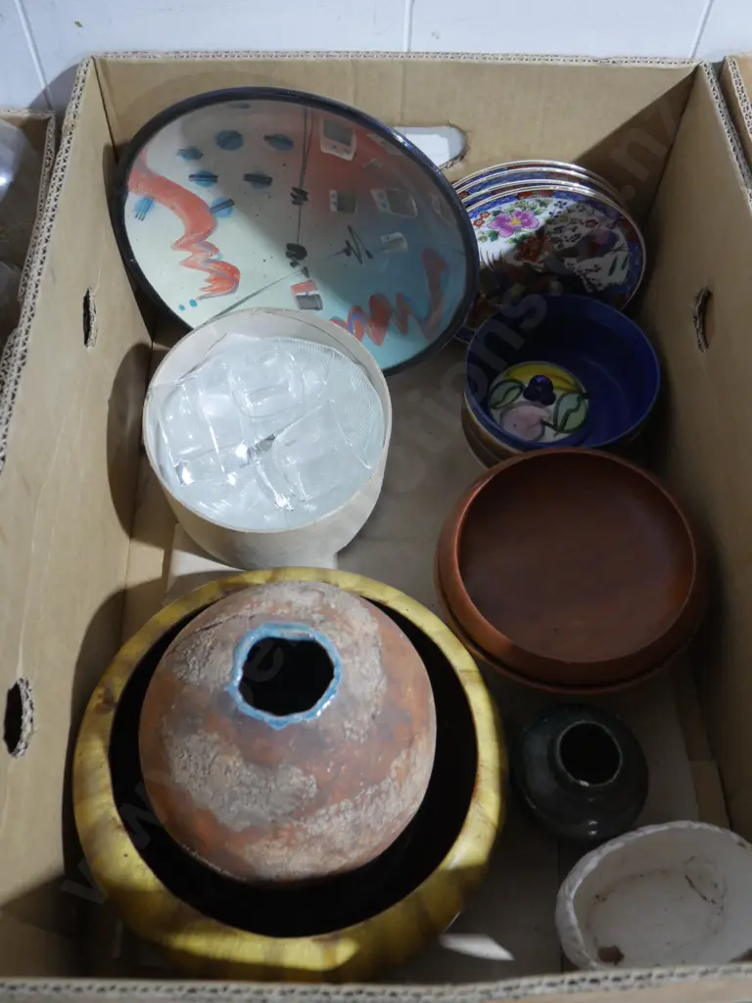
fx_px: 927
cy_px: 502
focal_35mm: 32
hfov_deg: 44.2
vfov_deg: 56.8
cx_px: 376
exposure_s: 1/60
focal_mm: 16
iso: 2000
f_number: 3.6
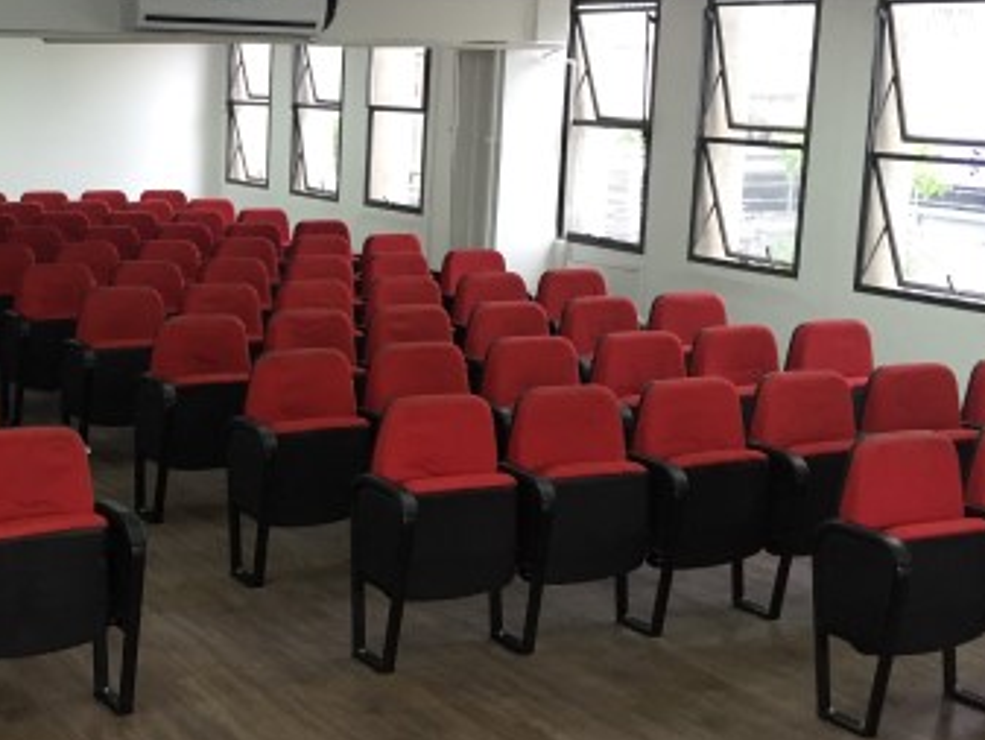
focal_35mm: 55
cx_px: 117
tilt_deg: -8.0
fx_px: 1566
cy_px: 290
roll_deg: -2.6
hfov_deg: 33.3
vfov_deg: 26.5
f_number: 2.2
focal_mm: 4.15
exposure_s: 1/30
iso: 50
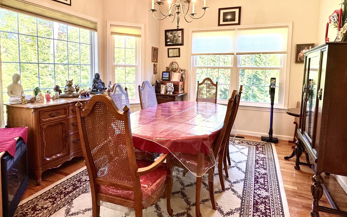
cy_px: 86
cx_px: 175
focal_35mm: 22
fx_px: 208
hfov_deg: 79.7
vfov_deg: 54.6
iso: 160
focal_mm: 2.22
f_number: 2.2
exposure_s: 1/120
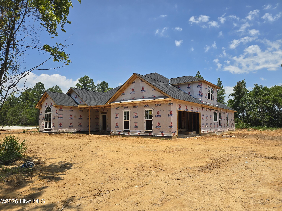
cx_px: 141
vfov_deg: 58.9
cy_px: 106
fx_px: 187
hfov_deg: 73.9
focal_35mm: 23
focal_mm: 6.3
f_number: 1.7
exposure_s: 1/1061
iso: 12
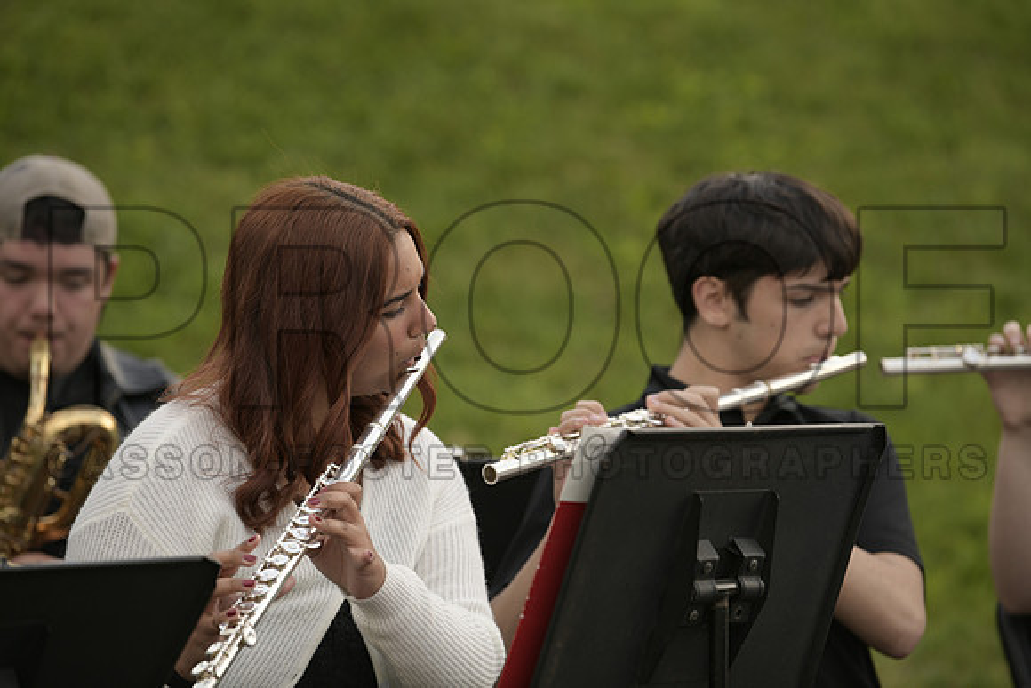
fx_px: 5729
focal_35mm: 200
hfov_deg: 10.3
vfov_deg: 6.9
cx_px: 516
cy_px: 344
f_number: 4
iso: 200
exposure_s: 1/250
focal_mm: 200
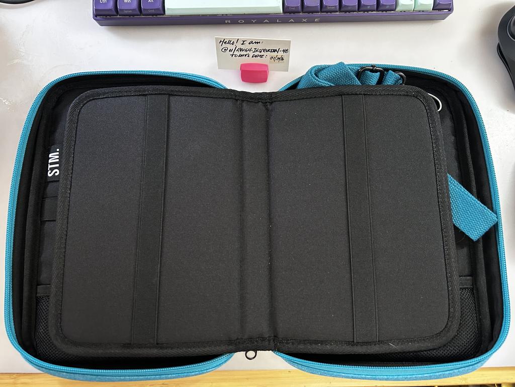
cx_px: 258
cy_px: 194
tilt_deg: -76.9
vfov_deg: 53.1
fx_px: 387
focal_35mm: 26
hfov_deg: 67.3
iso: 250
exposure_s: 1/59
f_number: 1.5
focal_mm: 5.7
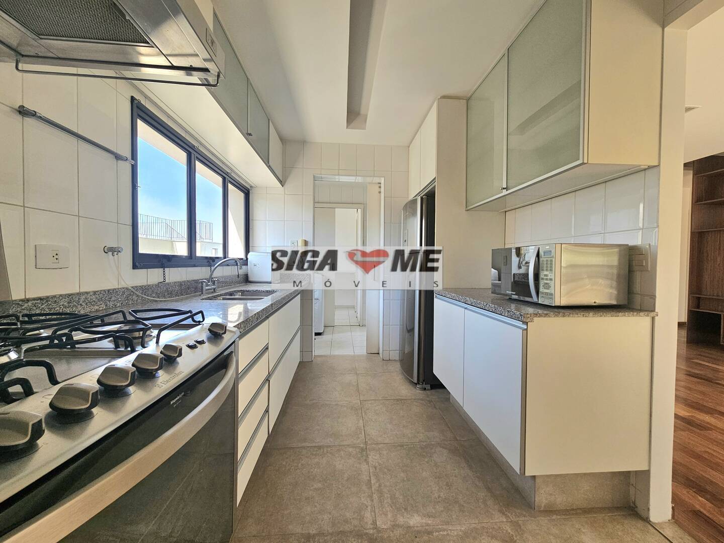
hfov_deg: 106.2
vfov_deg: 89.9
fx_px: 272
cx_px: 362
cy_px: 272
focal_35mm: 13
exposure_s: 1/256
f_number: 2.2
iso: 64
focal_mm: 2.2
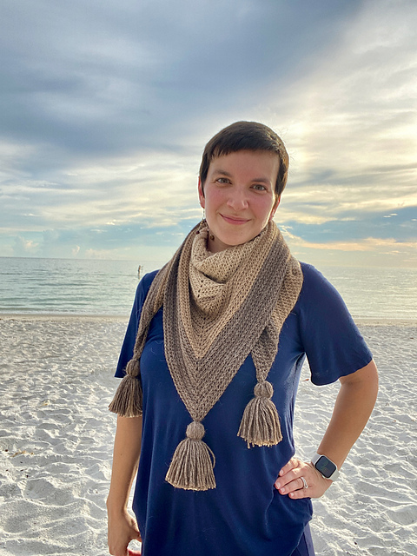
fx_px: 482
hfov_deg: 46.8
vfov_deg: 60.0
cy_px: 278
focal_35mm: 30
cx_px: 208
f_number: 2.2
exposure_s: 1/422
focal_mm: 2.71
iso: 25
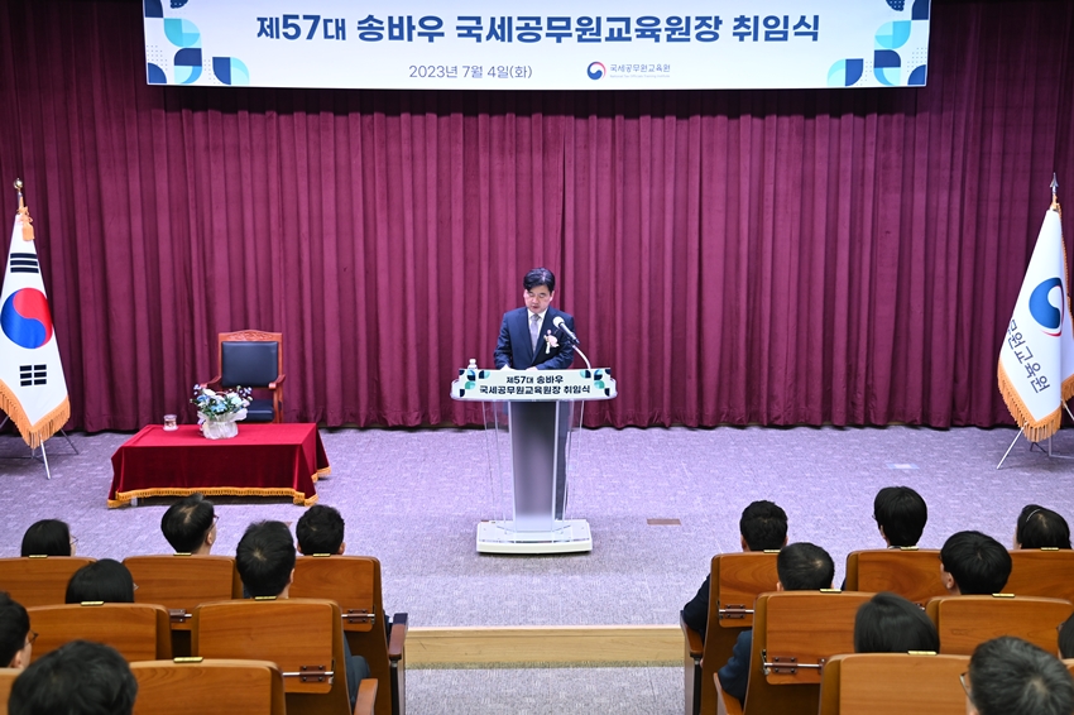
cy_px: 358
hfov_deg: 48.5
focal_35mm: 40
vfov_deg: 33.4
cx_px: 537
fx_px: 1193
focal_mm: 40
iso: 720
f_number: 4
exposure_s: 1/40
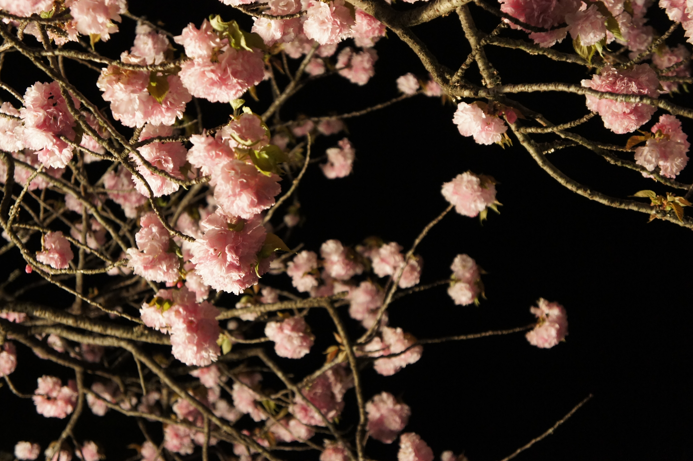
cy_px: 225
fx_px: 1366
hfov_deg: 28.5
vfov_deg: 19.2
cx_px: 338
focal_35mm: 71
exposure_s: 1/60
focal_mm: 46
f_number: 5
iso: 1600
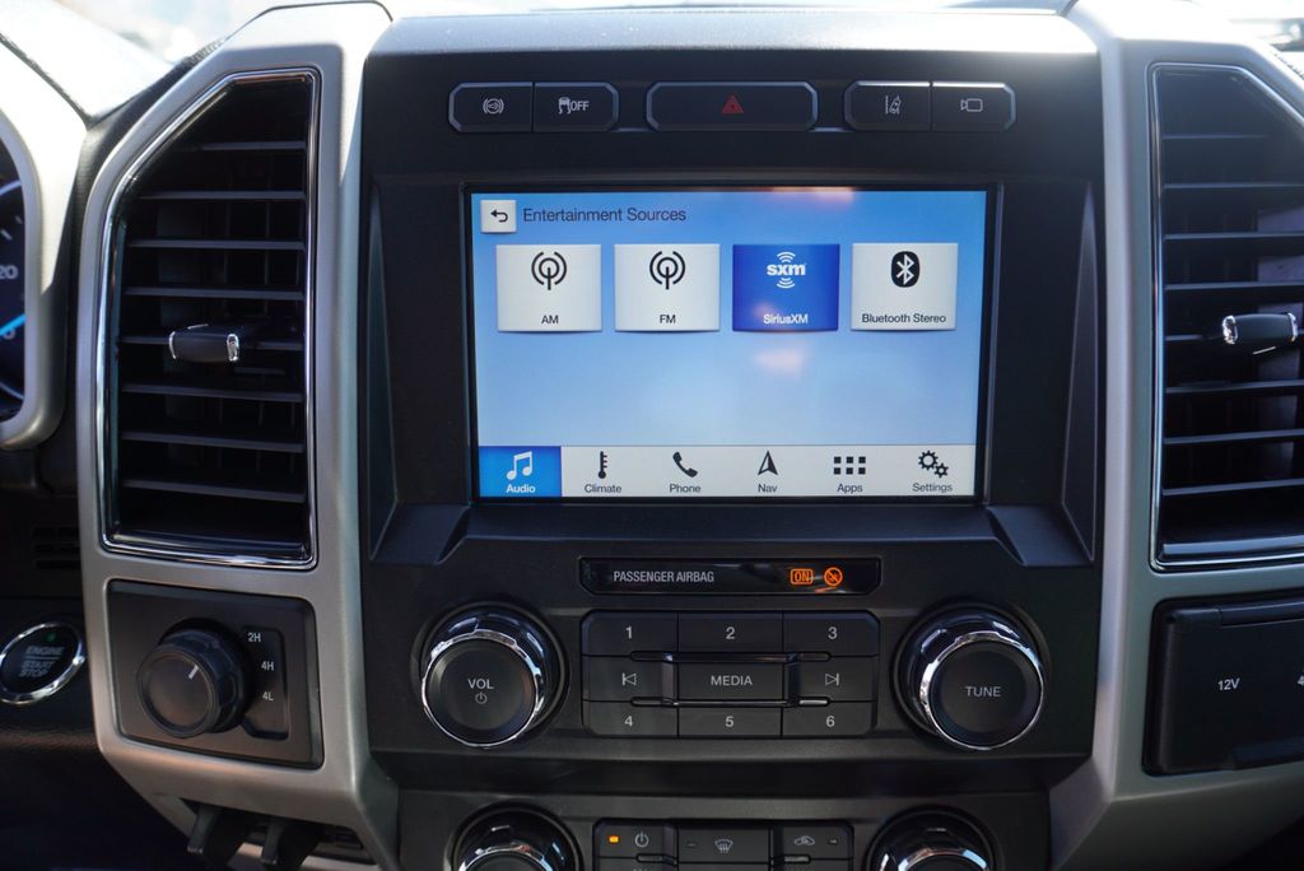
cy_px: 436
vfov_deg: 53.2
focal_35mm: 24
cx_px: 652
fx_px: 870
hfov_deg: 73.7
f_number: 4.5
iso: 100
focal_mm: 16
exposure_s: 1/80
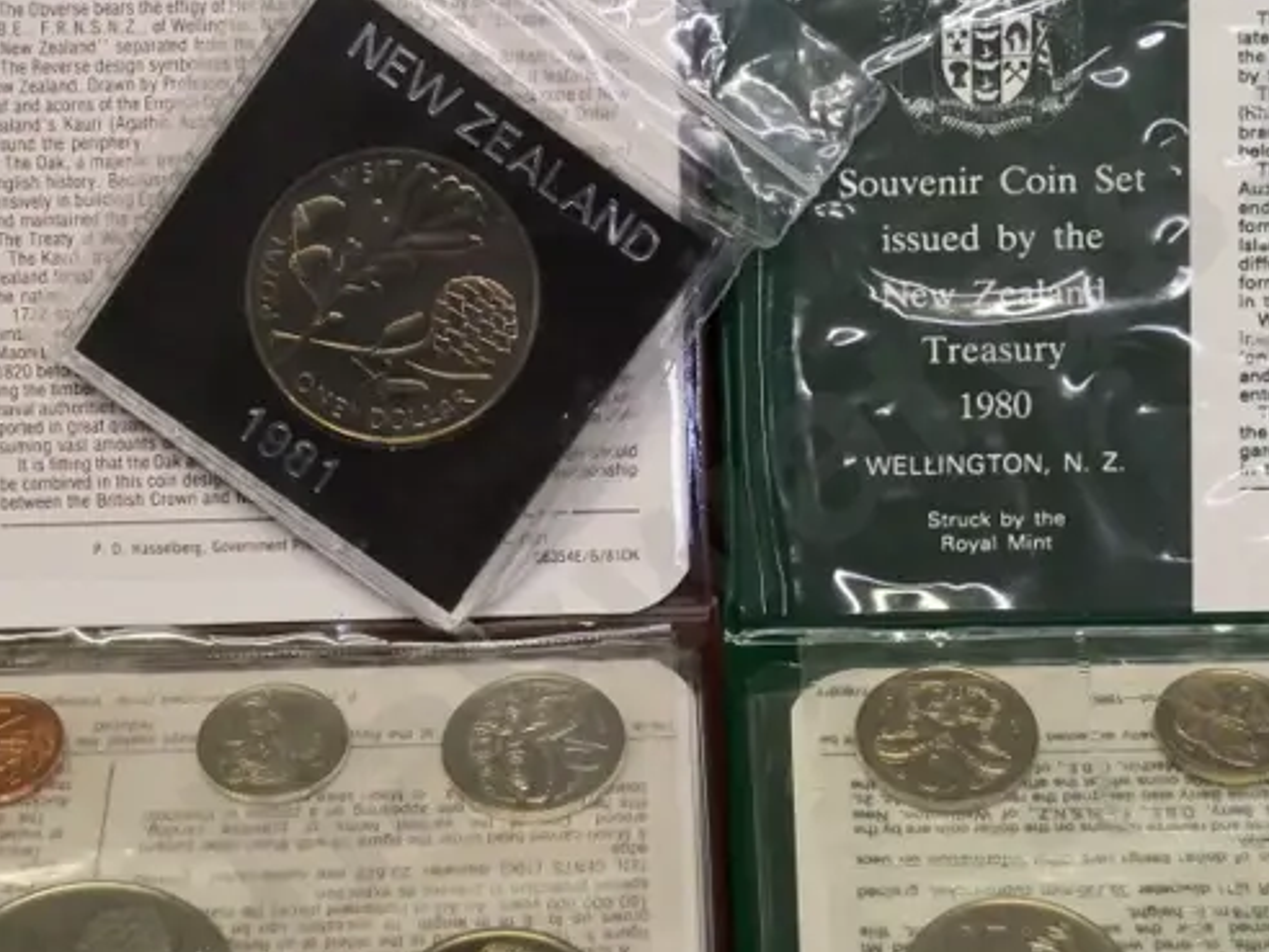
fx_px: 2749
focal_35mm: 75
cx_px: 733
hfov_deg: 26.0
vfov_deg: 19.6
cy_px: 534
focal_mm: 18
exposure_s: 1/320
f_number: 5
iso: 3200
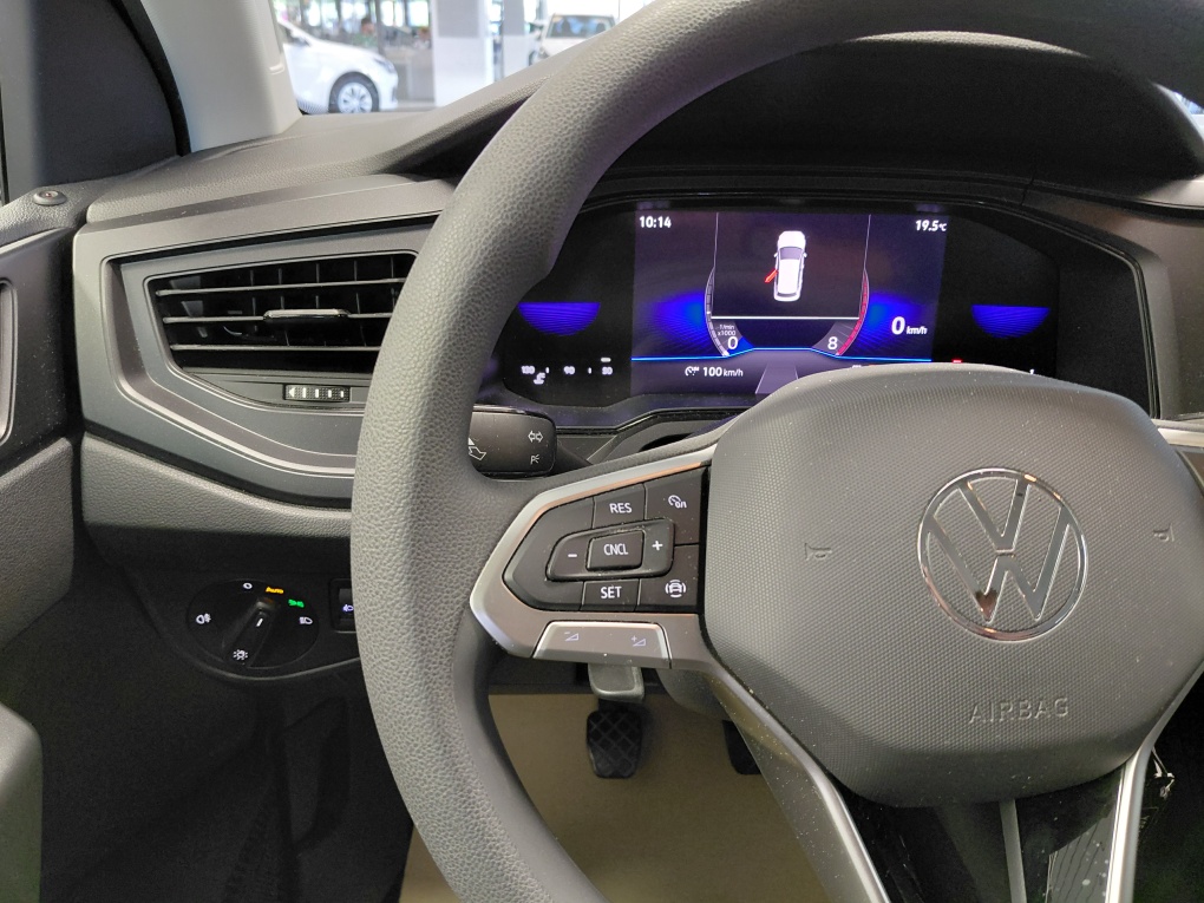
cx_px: 602
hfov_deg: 69.4
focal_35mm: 25
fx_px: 870
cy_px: 452
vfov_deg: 54.9
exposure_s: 1/30
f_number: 1.8
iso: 320
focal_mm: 4.69
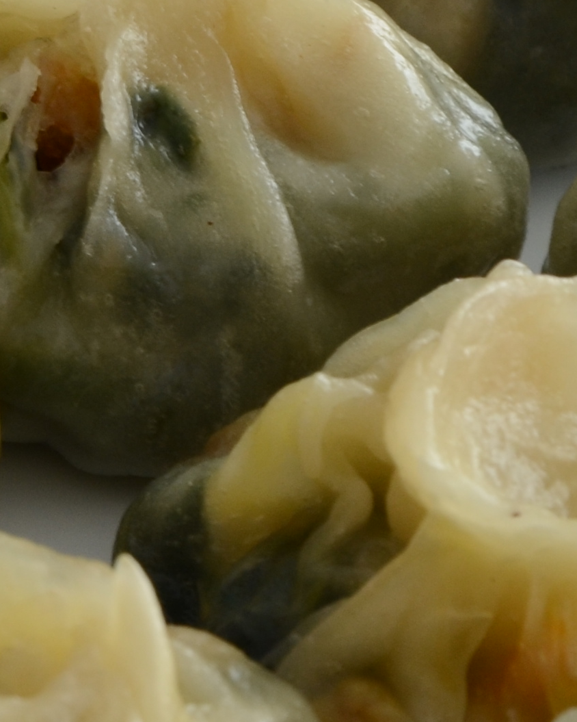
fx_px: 14712
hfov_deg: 2.2
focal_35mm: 689
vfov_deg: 2.8
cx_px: -422
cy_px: 384
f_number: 11
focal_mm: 105
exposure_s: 1/50
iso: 250
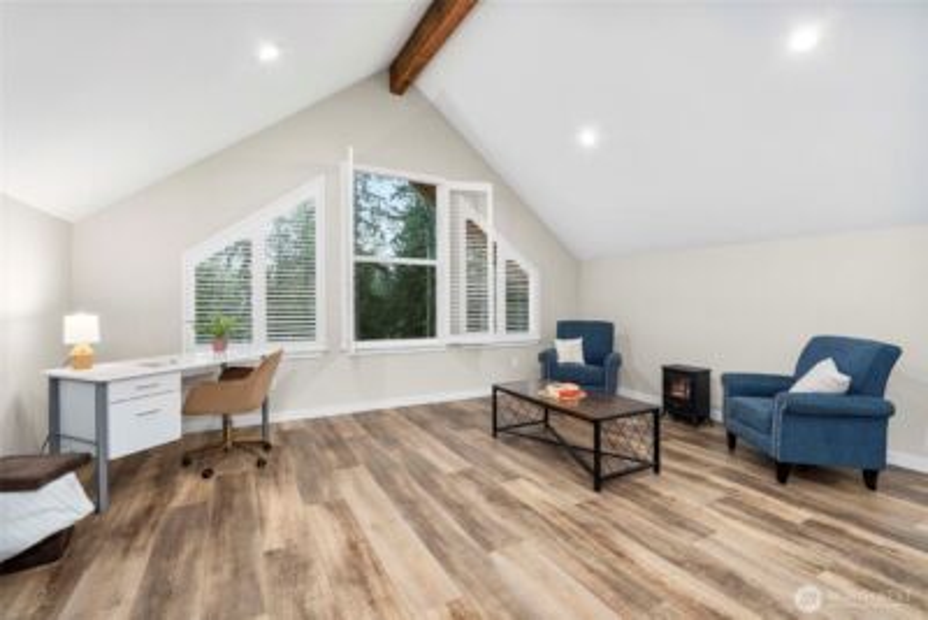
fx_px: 387
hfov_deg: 100.4
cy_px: 310
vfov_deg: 77.4
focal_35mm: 15
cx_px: 464
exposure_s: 1/60
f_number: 6.3
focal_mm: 15
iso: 200
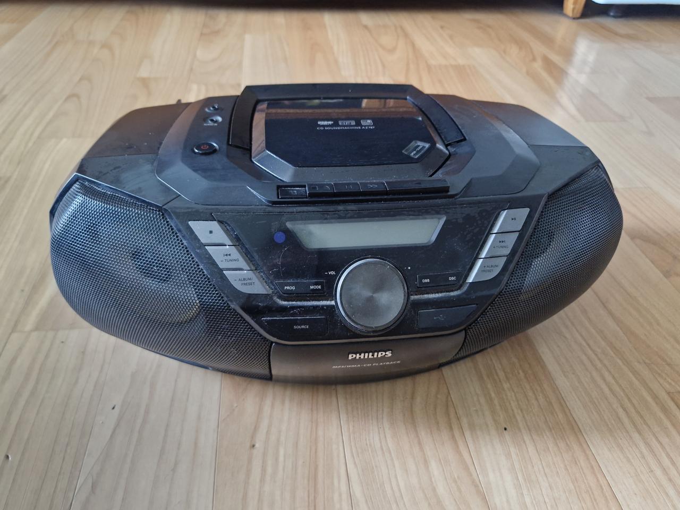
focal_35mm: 23
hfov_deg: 73.9
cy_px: 255
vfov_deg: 58.9
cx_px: 340
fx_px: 452
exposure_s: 1/120
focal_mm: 5.54
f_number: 1.8
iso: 1000
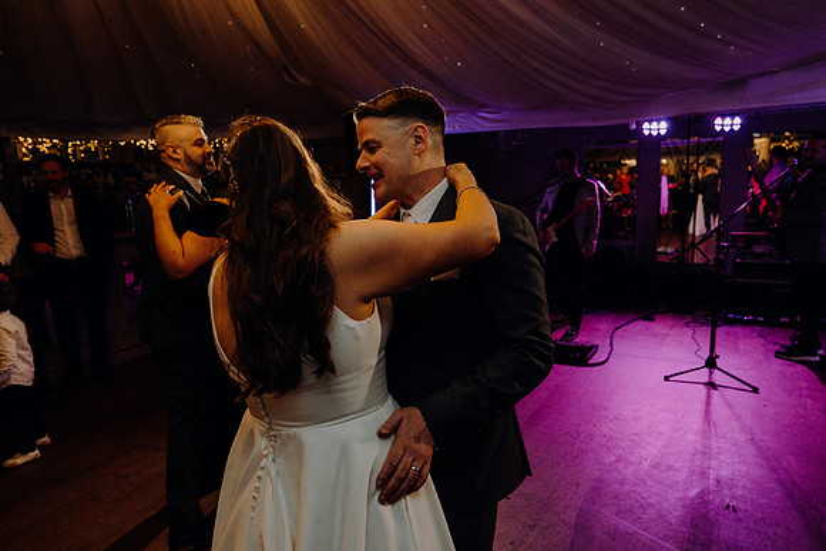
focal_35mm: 24
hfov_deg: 73.7
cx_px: 413
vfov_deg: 53.2
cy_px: 276
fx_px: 551
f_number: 3.5
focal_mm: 24
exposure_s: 1/160
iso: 2500
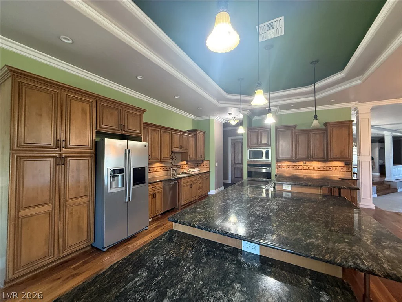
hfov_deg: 102.1
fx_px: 163
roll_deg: -0.5
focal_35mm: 14
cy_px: 151
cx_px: 201
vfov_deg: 85.7
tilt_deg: +1.7
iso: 500
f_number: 2.2
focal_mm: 2.22
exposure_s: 1/60
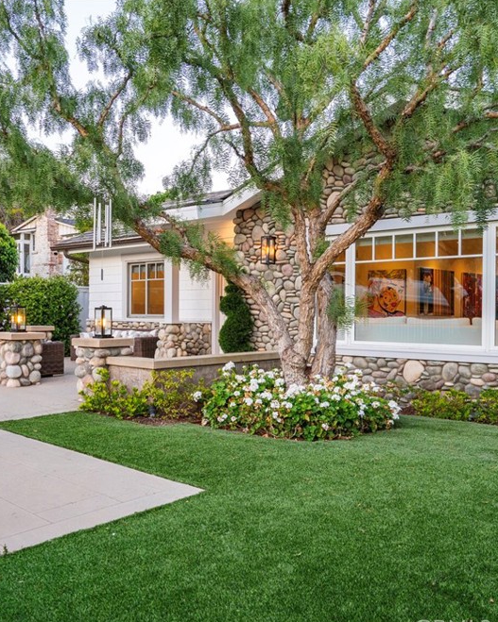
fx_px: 645
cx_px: 184
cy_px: 319
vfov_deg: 51.5
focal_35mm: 35
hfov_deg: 41.9
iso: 640
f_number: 5
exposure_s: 1/100
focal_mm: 24
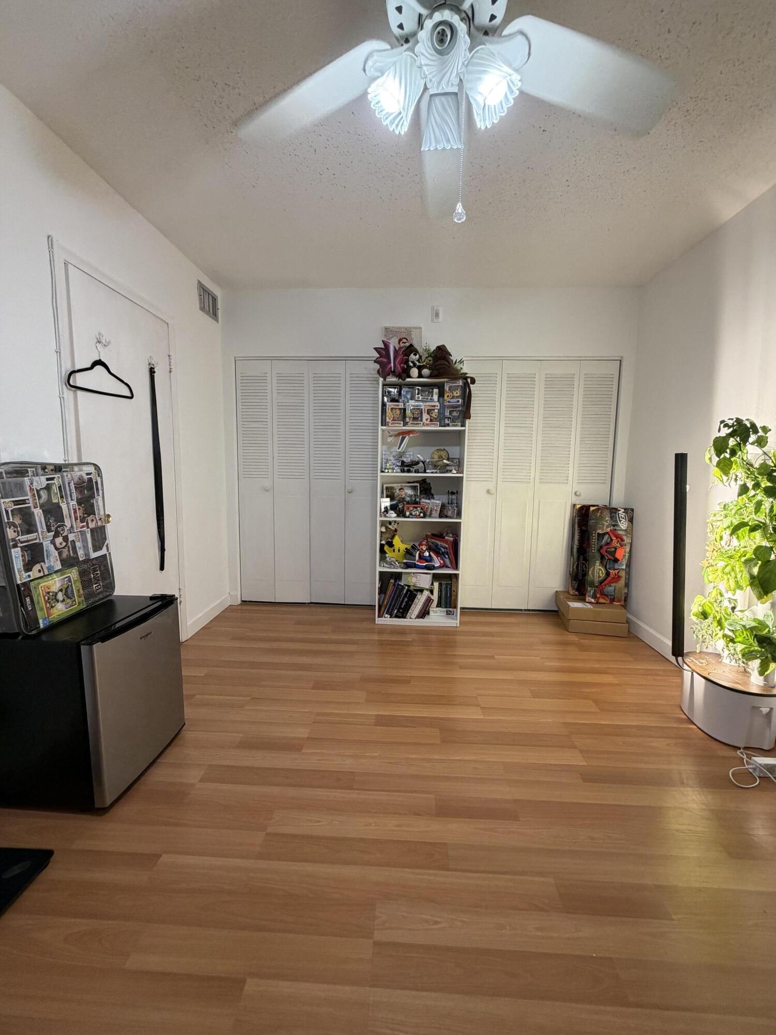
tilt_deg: -6.9
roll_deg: -1.5
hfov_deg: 85.7
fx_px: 418
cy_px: 518
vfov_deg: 102.1
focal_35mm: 14
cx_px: 388
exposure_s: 1/120
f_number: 2.2
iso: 250
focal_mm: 2.22
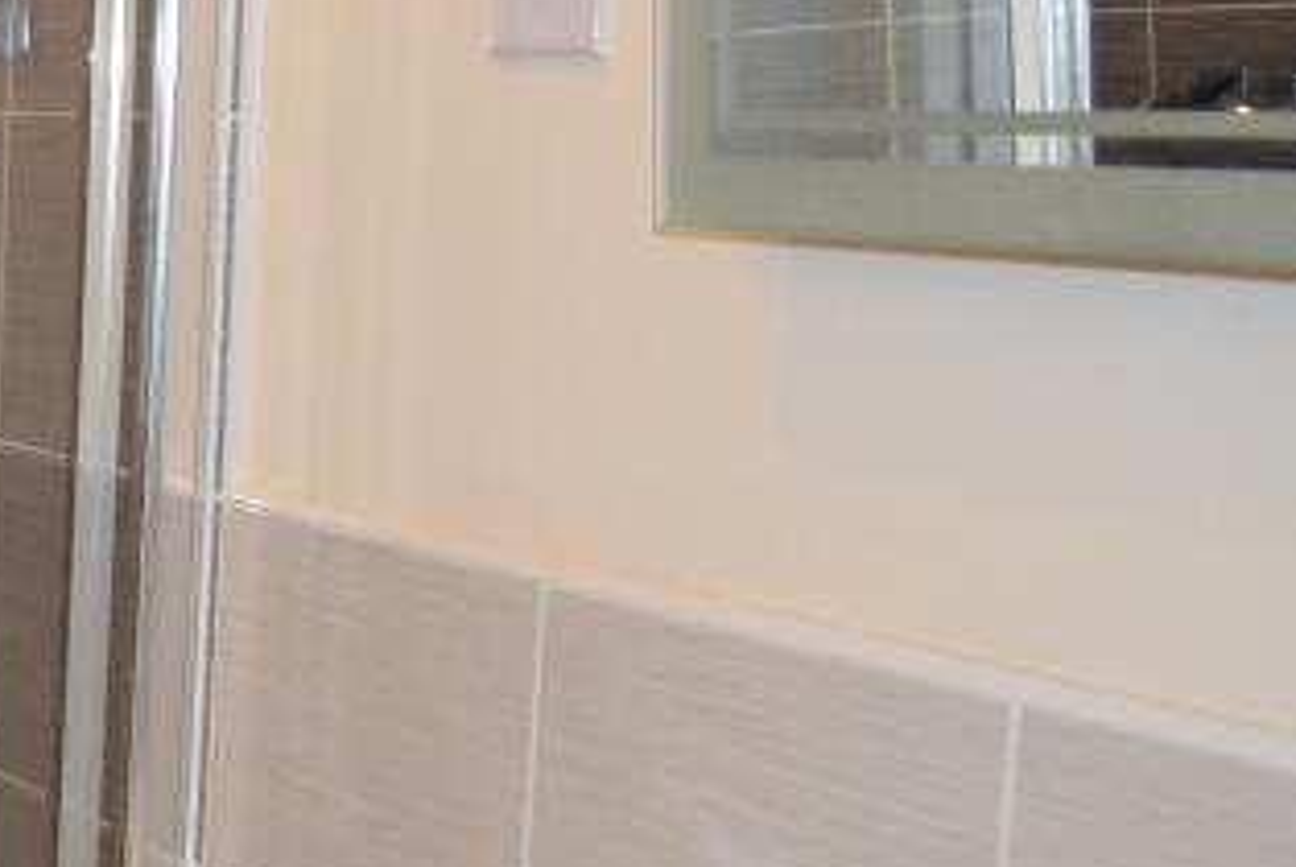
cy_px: 386
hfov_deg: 19.6
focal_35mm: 88
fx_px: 3171
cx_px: -722
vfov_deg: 15.6
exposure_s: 1/100
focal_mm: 18
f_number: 5
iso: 800
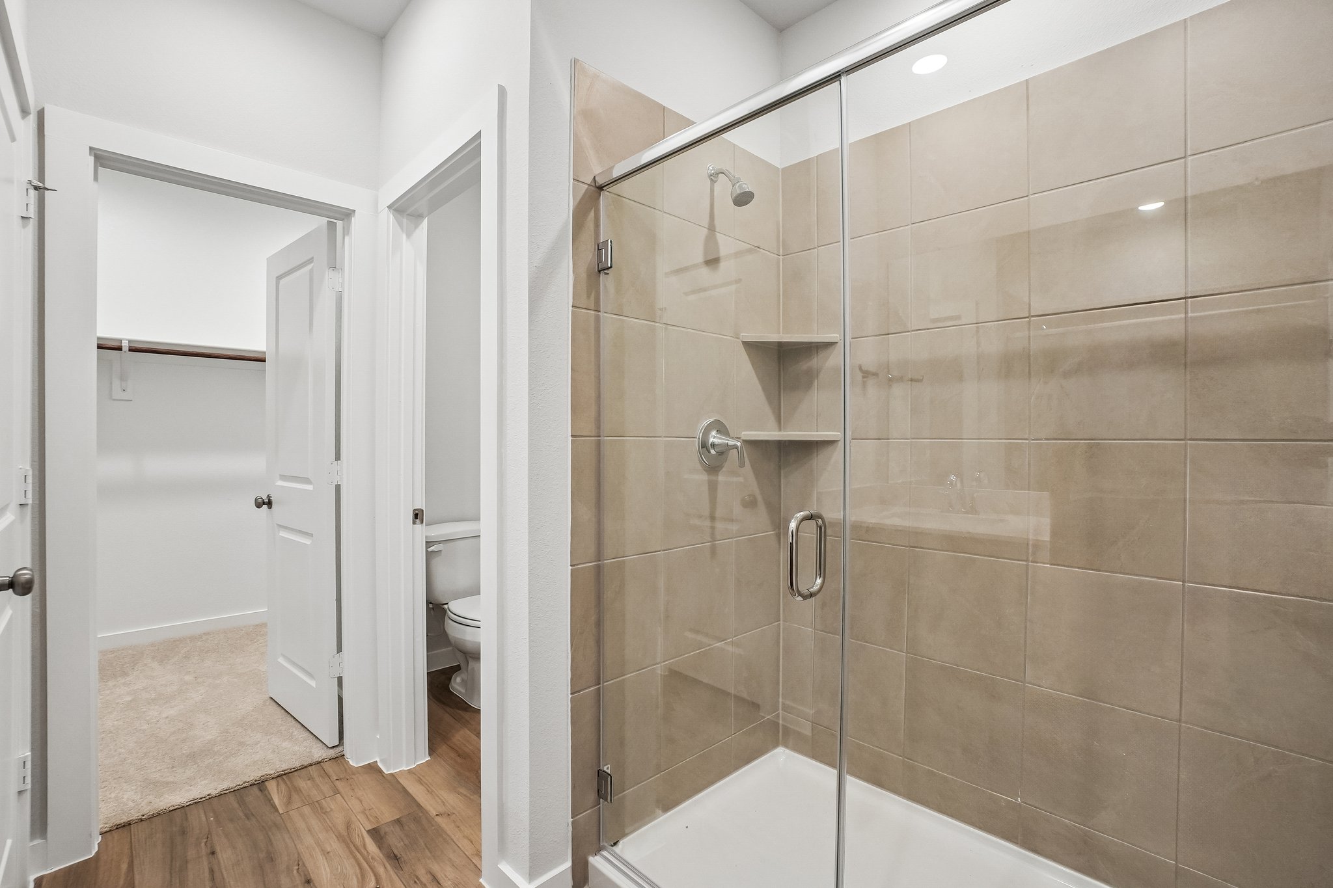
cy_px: 444
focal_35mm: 15
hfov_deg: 100.4
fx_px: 555
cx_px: 666
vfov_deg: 77.3
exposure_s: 1/10
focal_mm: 10
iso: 400
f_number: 8
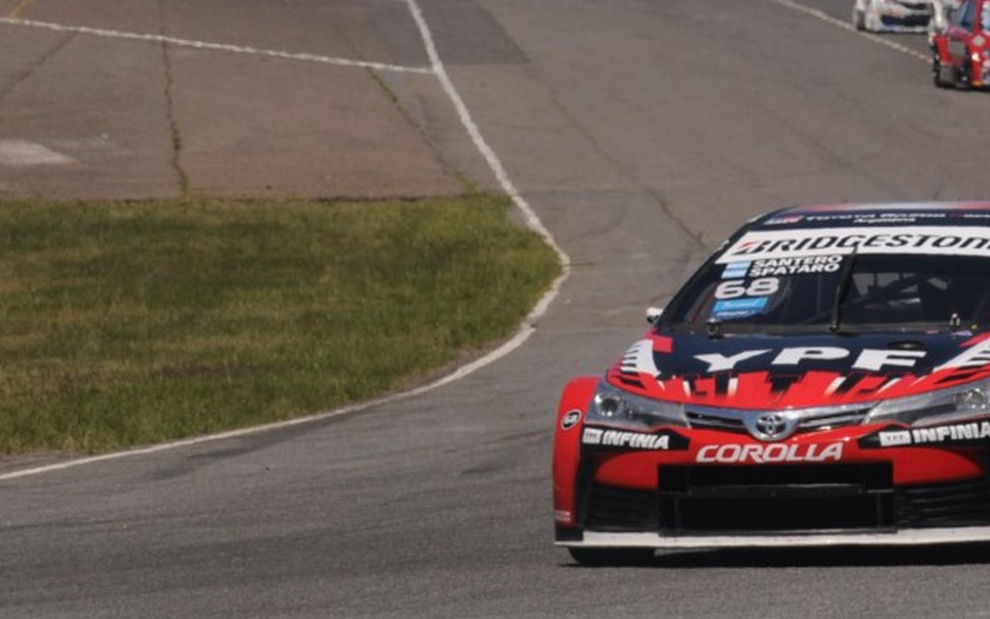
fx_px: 17229
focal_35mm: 638
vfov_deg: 2.1
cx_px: 1312
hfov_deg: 3.3
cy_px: 19
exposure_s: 1/1000
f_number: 6.3
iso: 200
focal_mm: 155
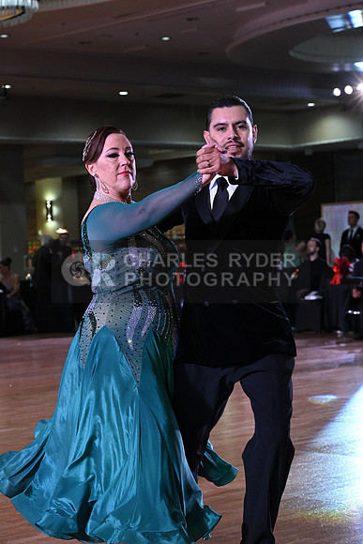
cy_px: 272
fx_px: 1345
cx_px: 182
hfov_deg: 15.4
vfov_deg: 22.9
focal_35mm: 89
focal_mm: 89
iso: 5000
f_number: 7.1
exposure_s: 1/320
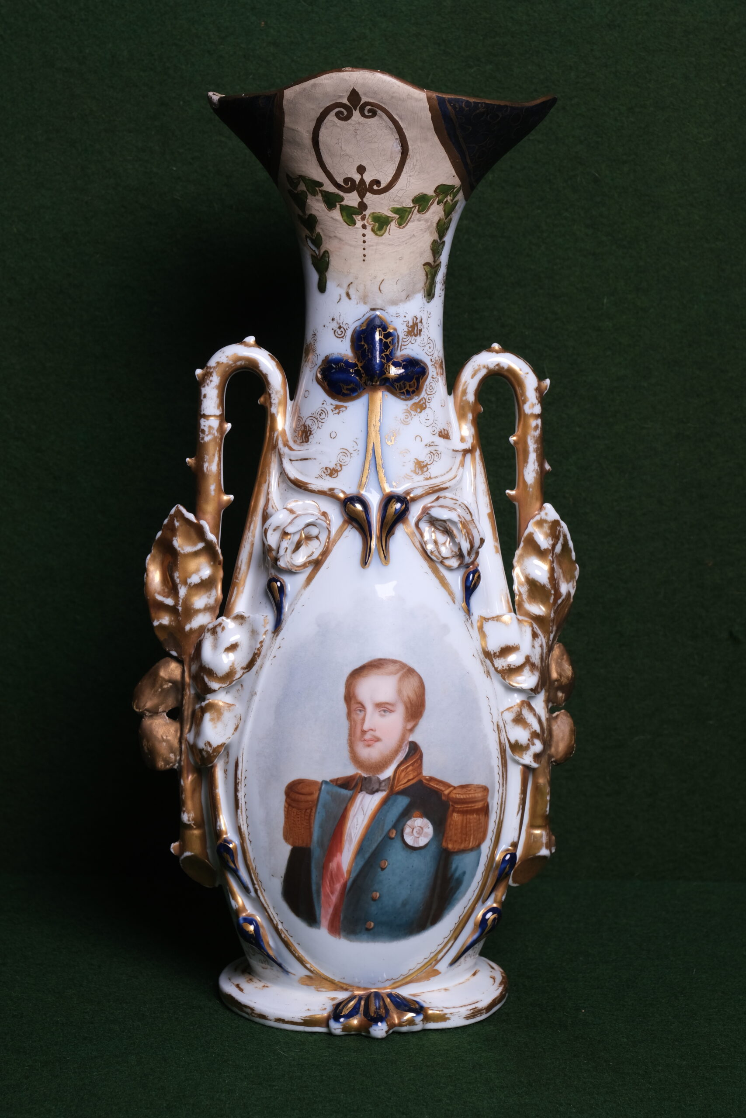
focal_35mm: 83
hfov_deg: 16.5
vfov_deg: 24.5
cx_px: 373
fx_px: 2579
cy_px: 559
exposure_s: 1/100
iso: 400
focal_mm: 55
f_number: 10
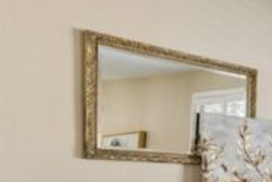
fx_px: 511
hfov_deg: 18.6
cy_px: 188
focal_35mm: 68
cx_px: 550
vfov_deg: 19.5
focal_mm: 16.4
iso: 100
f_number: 13
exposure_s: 1/1.67
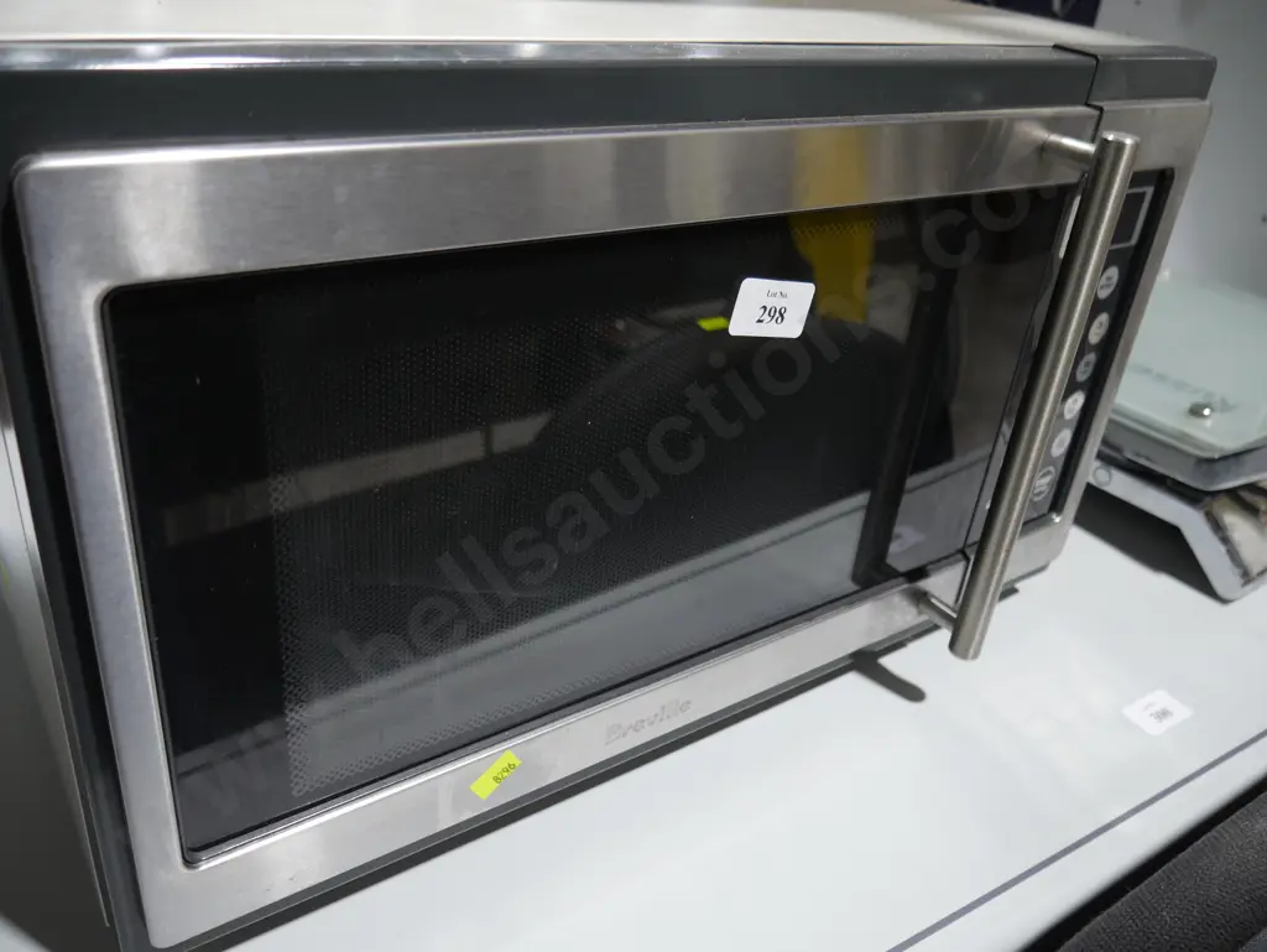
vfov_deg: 49.8
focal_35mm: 28
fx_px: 1025
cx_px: 634
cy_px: 476
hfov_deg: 63.4
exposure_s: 1/60
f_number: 3.5
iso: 320
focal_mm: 14
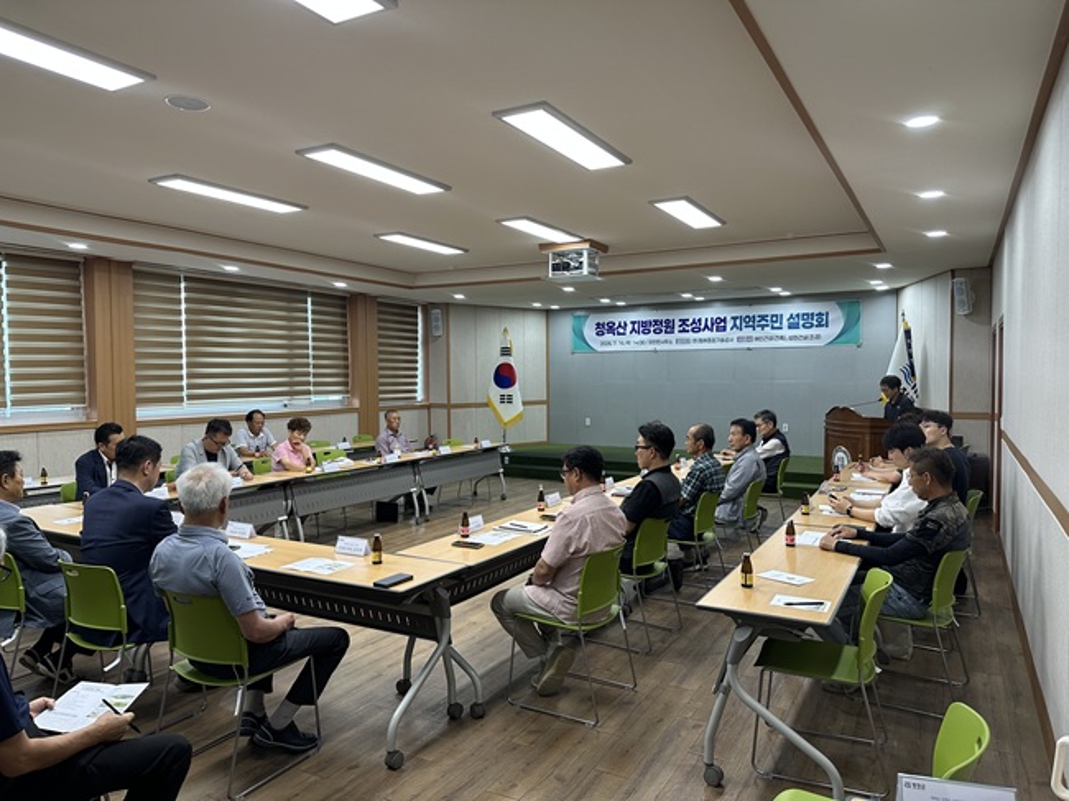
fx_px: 741
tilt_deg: -0.6
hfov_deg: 71.6
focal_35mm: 24
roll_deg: +1.3
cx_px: 534
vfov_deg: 56.8
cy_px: 400
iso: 125
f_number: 1.78
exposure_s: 1/60
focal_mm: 6.86
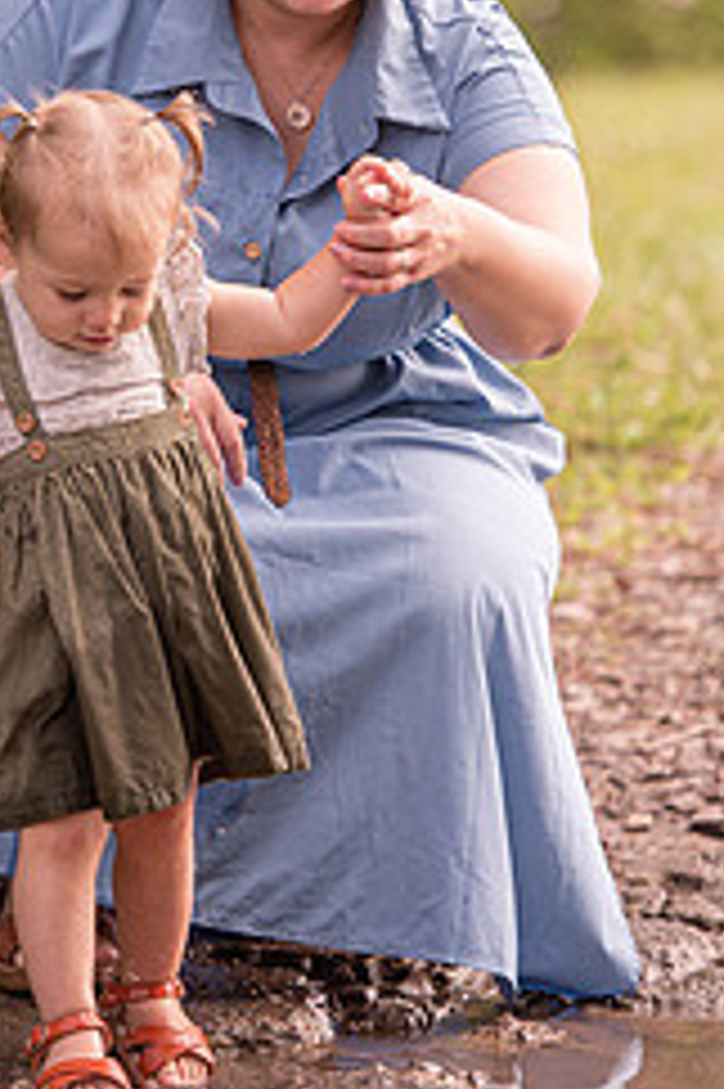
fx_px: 8700
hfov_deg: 4.8
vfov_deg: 7.1
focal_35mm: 288
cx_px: 211
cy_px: 225
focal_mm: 155
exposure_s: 1/1000
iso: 400
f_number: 3.2
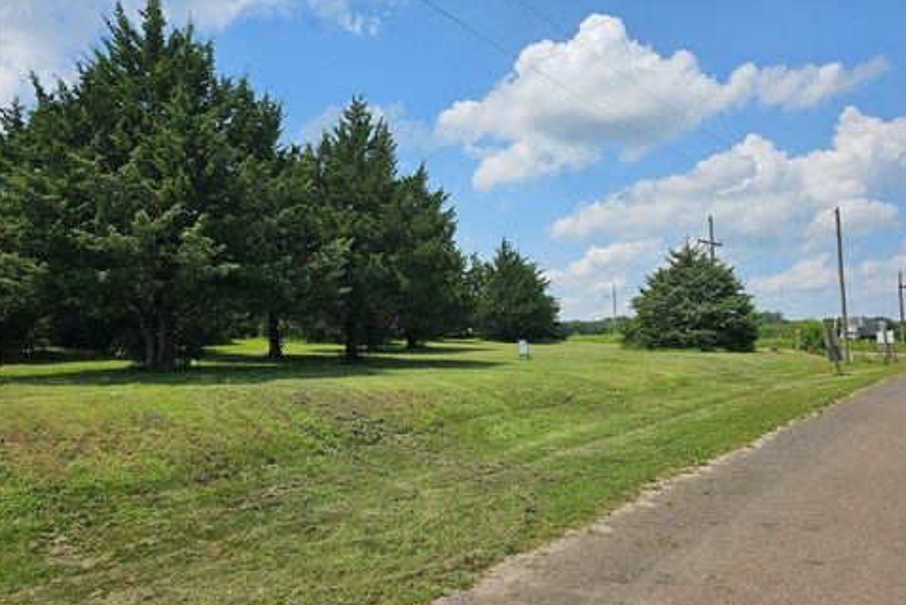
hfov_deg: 71.5
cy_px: 335
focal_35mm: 25
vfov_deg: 51.2
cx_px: 462
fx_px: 629
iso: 10
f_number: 1.7
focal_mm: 6.3
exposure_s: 1/1311
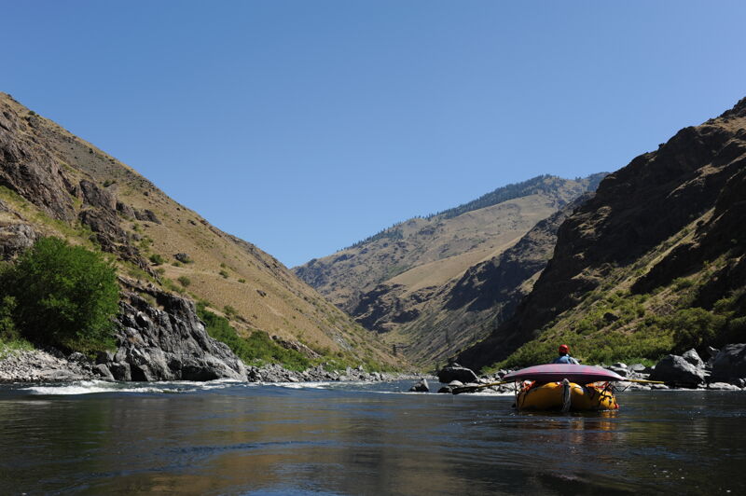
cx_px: 373
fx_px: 725
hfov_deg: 54.5
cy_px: 248
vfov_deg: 37.8
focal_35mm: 35
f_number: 10
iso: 200
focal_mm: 35
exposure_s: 1/400
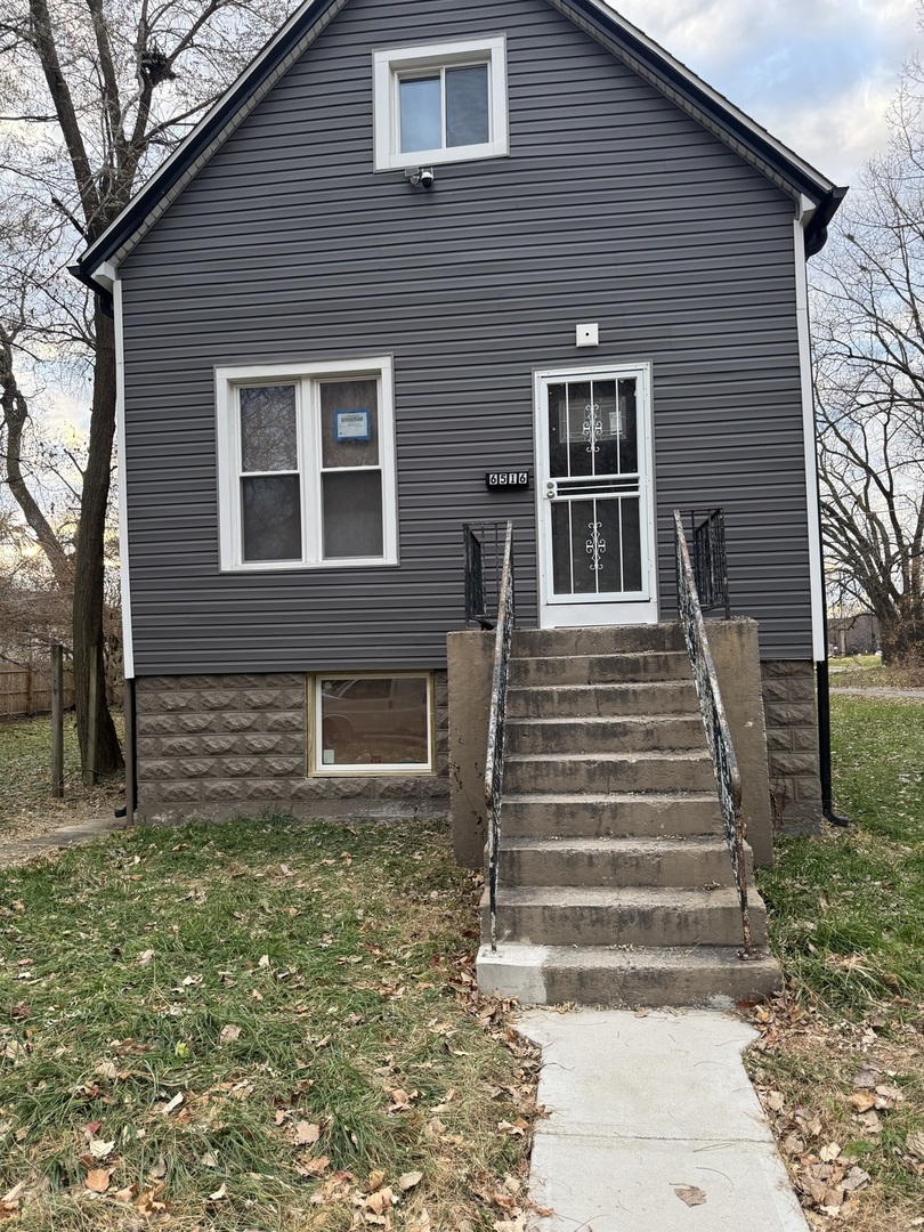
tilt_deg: +0.9
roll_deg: +1.2
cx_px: 462
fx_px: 854
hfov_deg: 56.8
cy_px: 616
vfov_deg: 71.6
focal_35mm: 24
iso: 100
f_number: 1.78
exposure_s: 1/121
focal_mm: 6.76
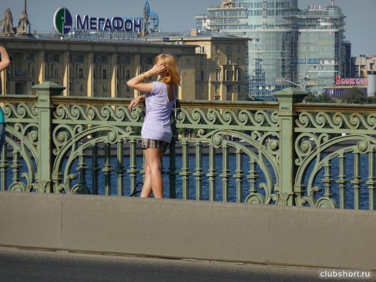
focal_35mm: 280
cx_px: 188
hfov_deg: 7.1
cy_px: 141
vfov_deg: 5.3
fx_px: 3041
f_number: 4.9
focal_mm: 47
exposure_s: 1/640
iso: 100
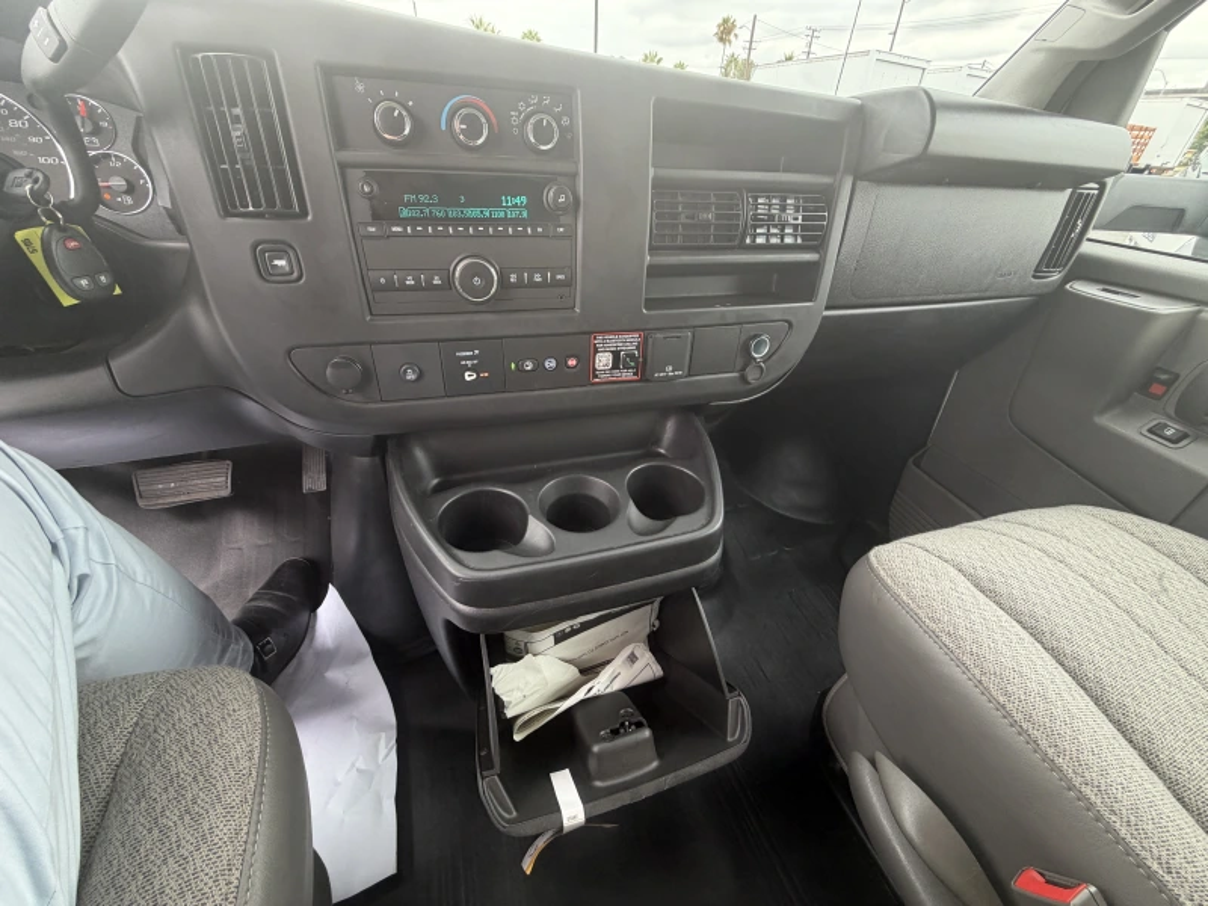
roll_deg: -1.5
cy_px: 453
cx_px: 604
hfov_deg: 102.1
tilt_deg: -32.5
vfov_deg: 85.7
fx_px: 489
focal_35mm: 14
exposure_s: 1/121
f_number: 2.2
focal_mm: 2.22
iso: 160
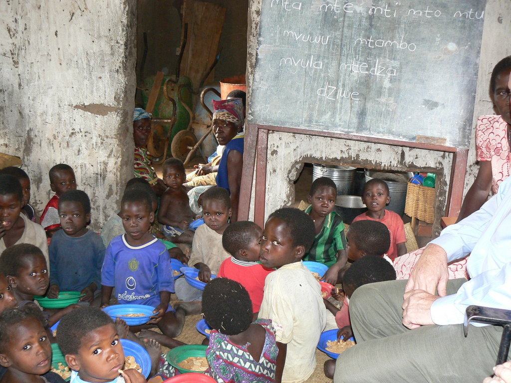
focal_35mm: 36
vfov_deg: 39.7
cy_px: 192
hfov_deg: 51.4
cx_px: 256
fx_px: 531
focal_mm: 6
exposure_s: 1/30
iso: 125
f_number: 2.8
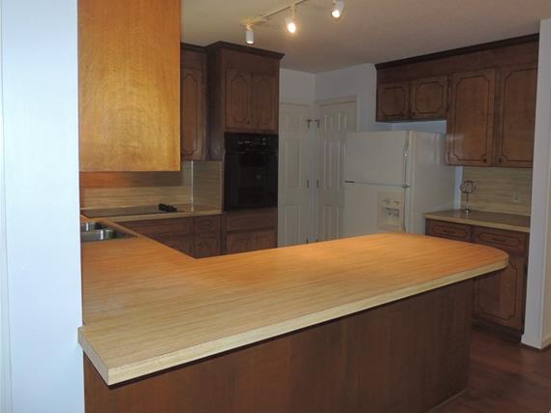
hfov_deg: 65.1
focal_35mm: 27
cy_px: 187
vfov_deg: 51.3
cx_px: 309
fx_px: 430
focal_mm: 4.3
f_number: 3
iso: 200
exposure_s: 1/30
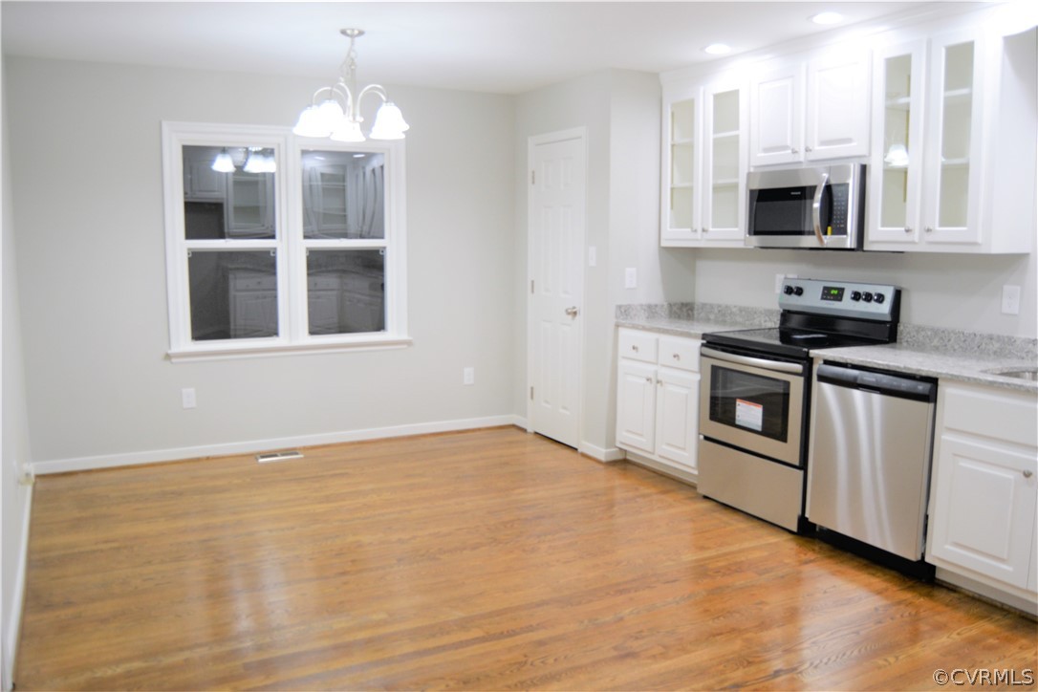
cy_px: 346
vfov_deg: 47.9
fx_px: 778
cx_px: 519
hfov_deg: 67.4
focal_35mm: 27
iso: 500
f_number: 4
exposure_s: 1/60
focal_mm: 18
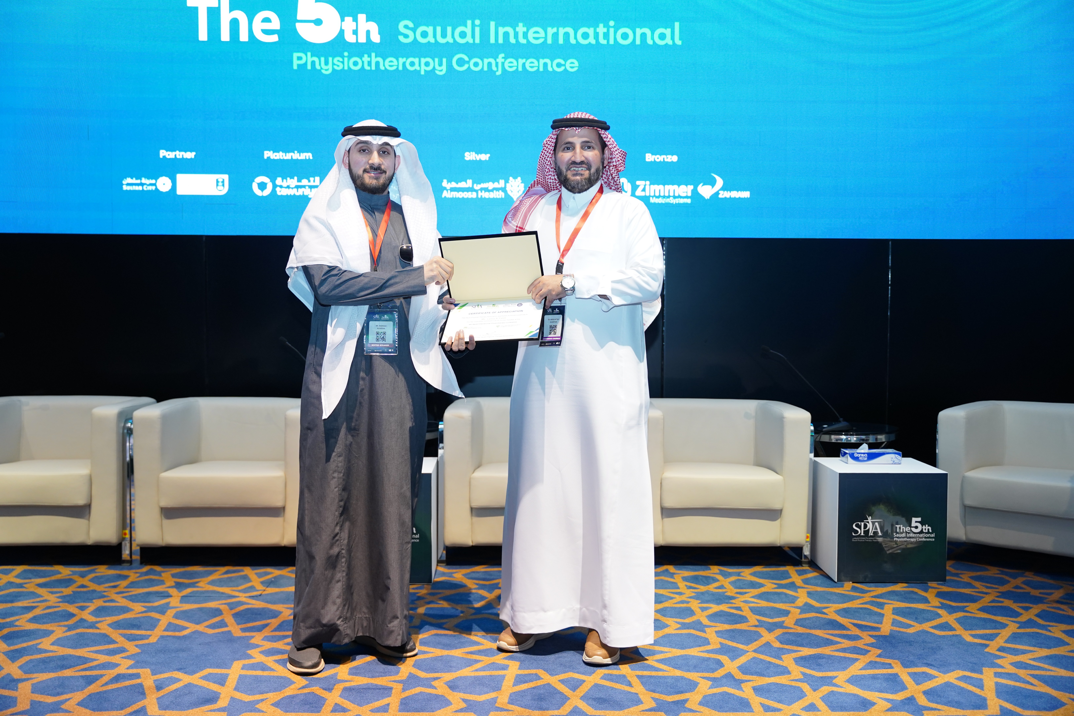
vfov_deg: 35.9
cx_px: 537
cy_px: 358
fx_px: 1104
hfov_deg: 51.9
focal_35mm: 37
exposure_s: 1/200
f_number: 2.8
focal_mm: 37
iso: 1600
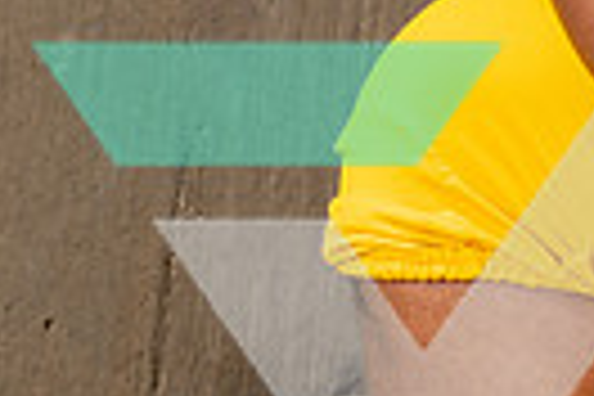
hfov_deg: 8.0
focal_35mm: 246
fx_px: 4059
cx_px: 1192
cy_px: -263
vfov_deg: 5.5
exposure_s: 1/250
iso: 100
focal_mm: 56
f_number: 8
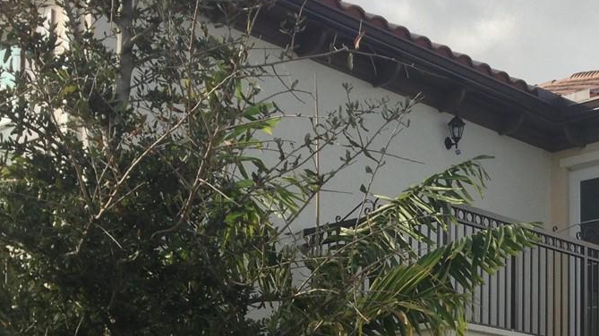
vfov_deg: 13.6
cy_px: 415
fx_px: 1366
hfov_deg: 23.7
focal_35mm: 86
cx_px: 595
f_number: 2.4
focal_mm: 4.13
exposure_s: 1/797
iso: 50
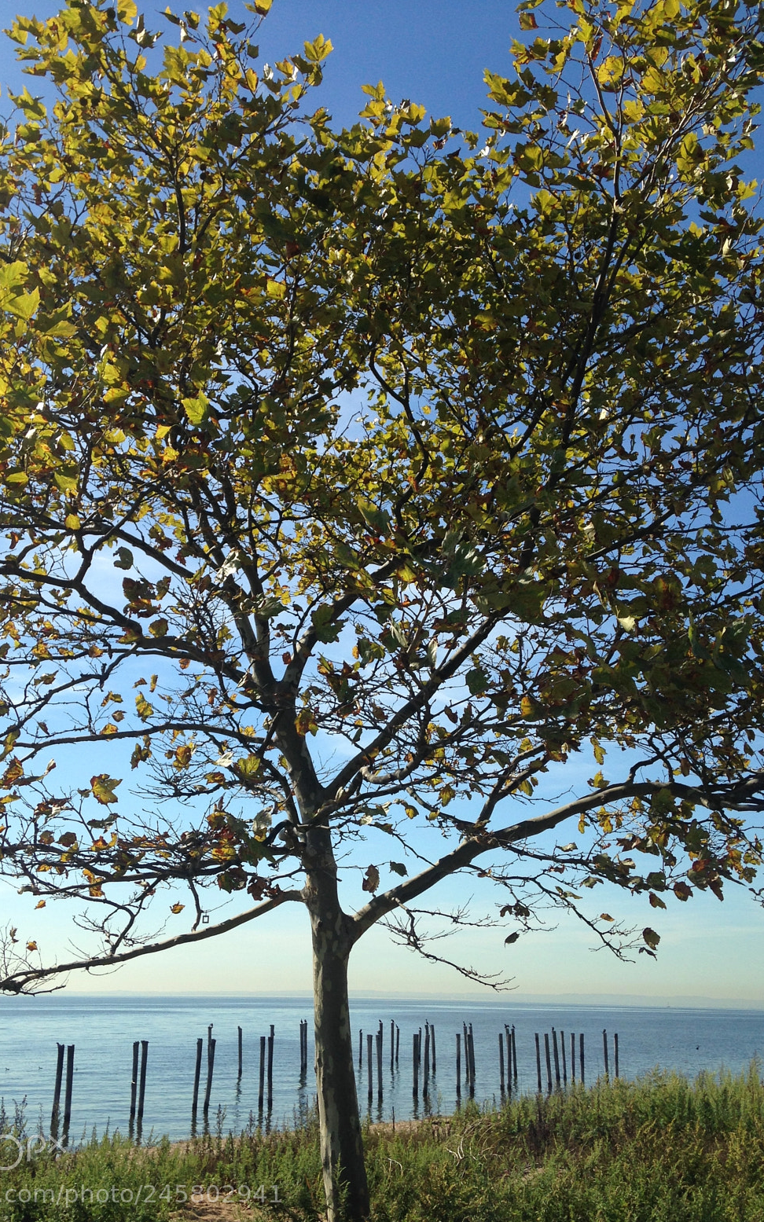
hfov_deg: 35.3
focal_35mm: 36
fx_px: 1199
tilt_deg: +16.6
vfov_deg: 54.0
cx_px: 343
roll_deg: -1.7
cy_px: 627
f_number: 2.4
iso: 50
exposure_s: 1/1642
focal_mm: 4.12
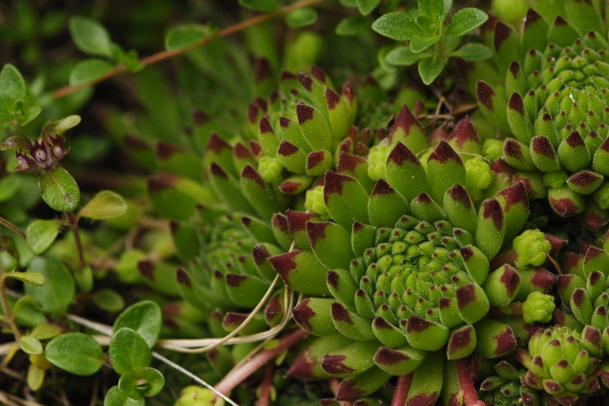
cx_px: 303
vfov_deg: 10.7
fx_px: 2174
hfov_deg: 15.9
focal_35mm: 129
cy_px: 201
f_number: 6.3
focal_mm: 85
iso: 400
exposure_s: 1/125
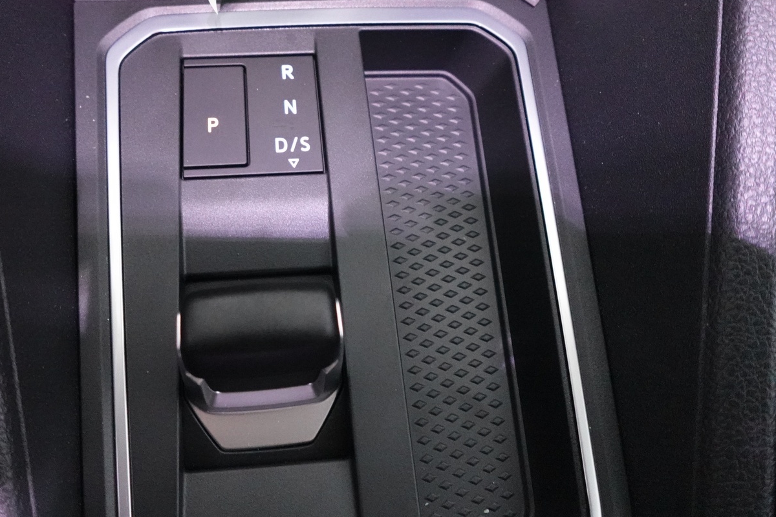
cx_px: 304
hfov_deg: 66.6
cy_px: 207
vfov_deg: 47.7
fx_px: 582
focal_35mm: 27
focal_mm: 7.6
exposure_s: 1/80
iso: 4000
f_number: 2
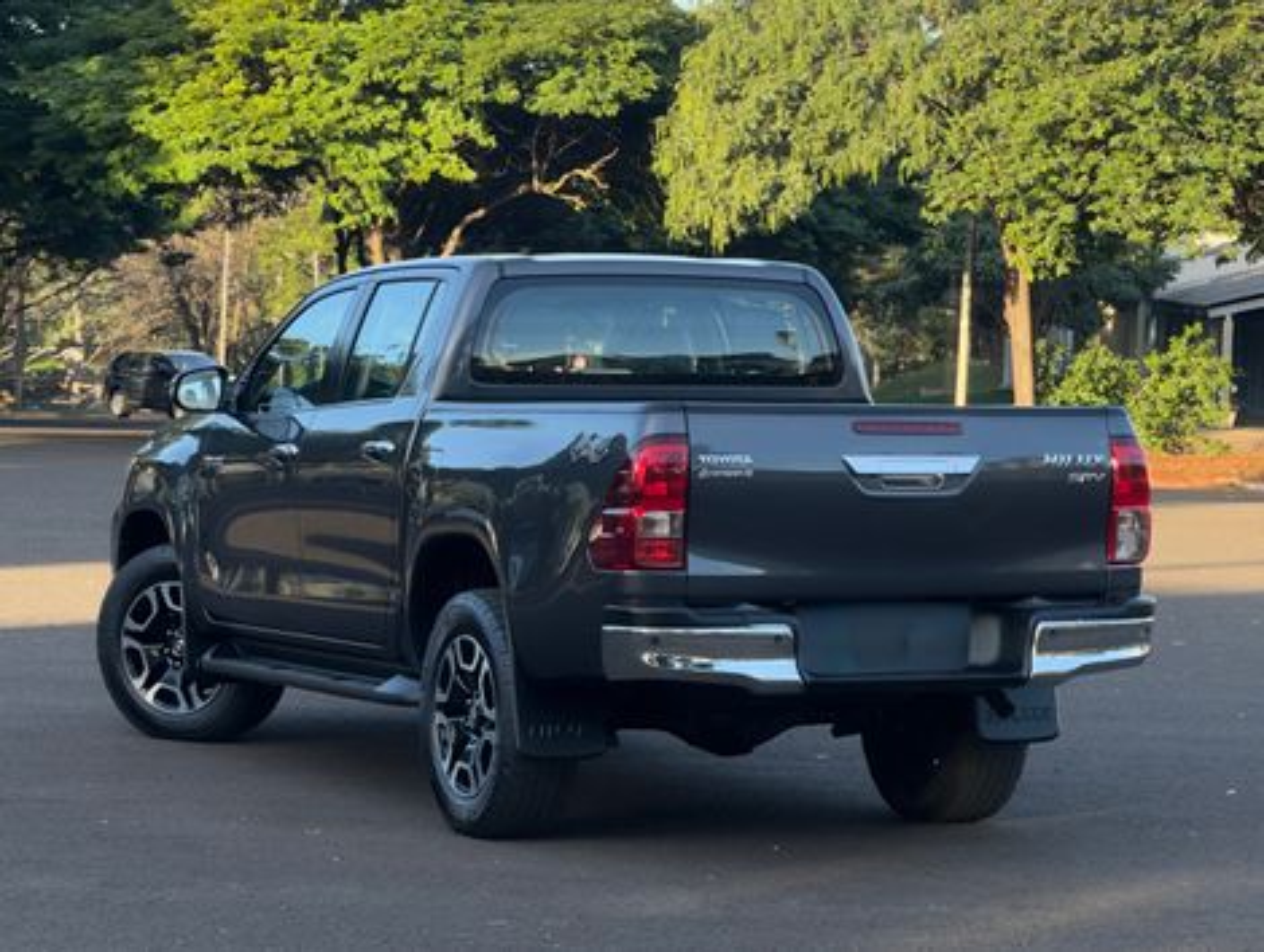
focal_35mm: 77
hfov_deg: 25.3
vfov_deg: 19.2
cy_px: 476
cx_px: 632
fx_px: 2816
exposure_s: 1/127
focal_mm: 9
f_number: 2.8
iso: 25
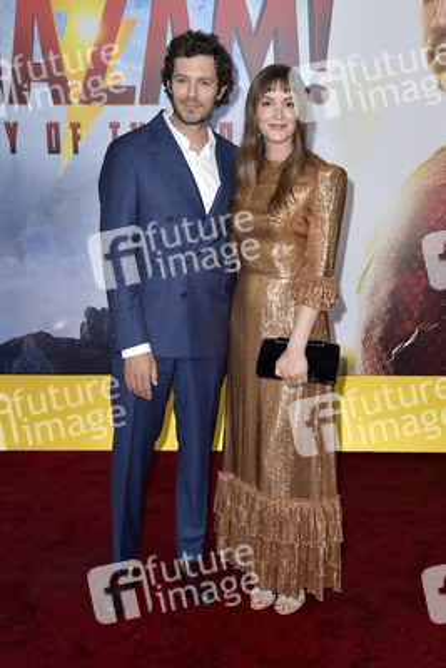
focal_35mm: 44
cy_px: 334
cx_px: 223
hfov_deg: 30.5
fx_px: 817
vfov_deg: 44.5
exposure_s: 1/250
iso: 320
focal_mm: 44
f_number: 6.3
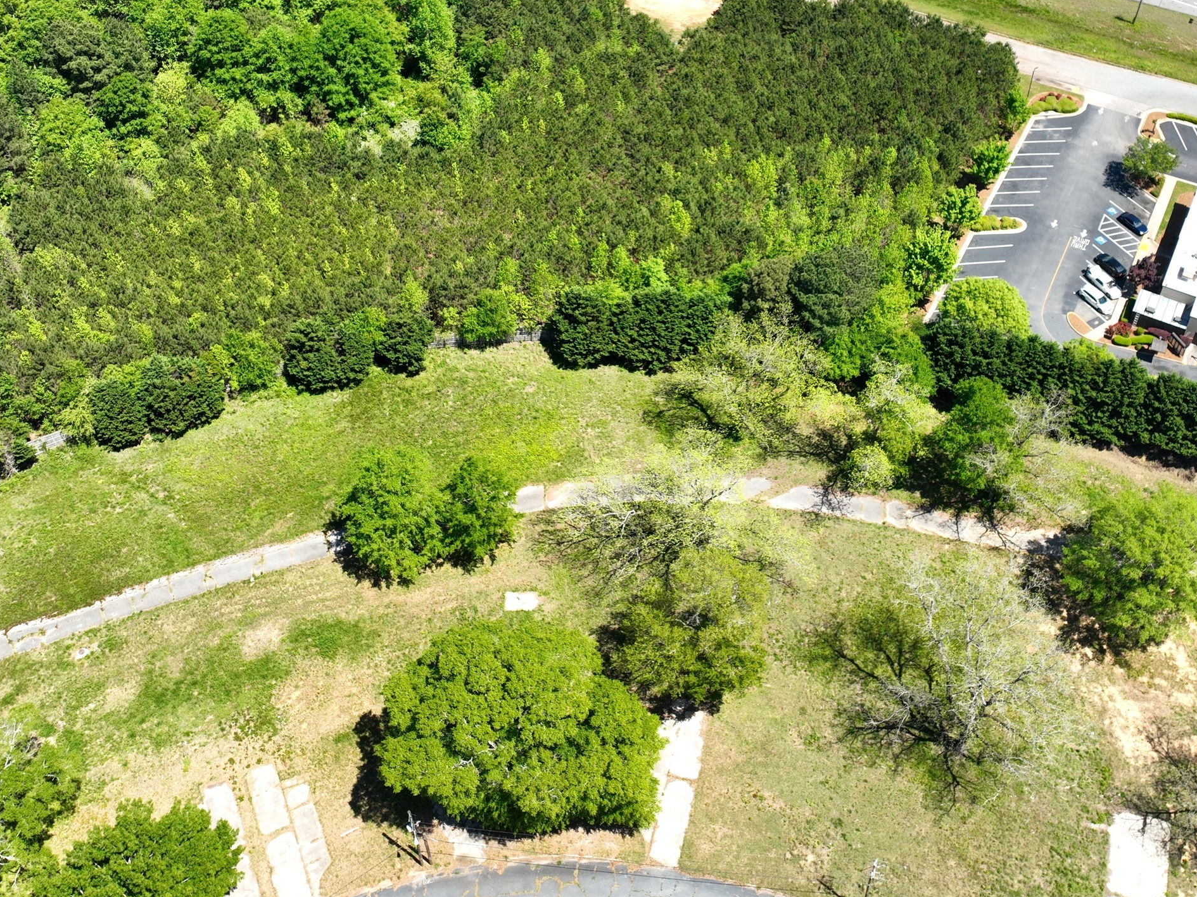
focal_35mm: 39
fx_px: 1348
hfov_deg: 47.8
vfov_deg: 36.0
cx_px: 665
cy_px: 224
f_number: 2.8
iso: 100
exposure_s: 1/1000
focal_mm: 12.29
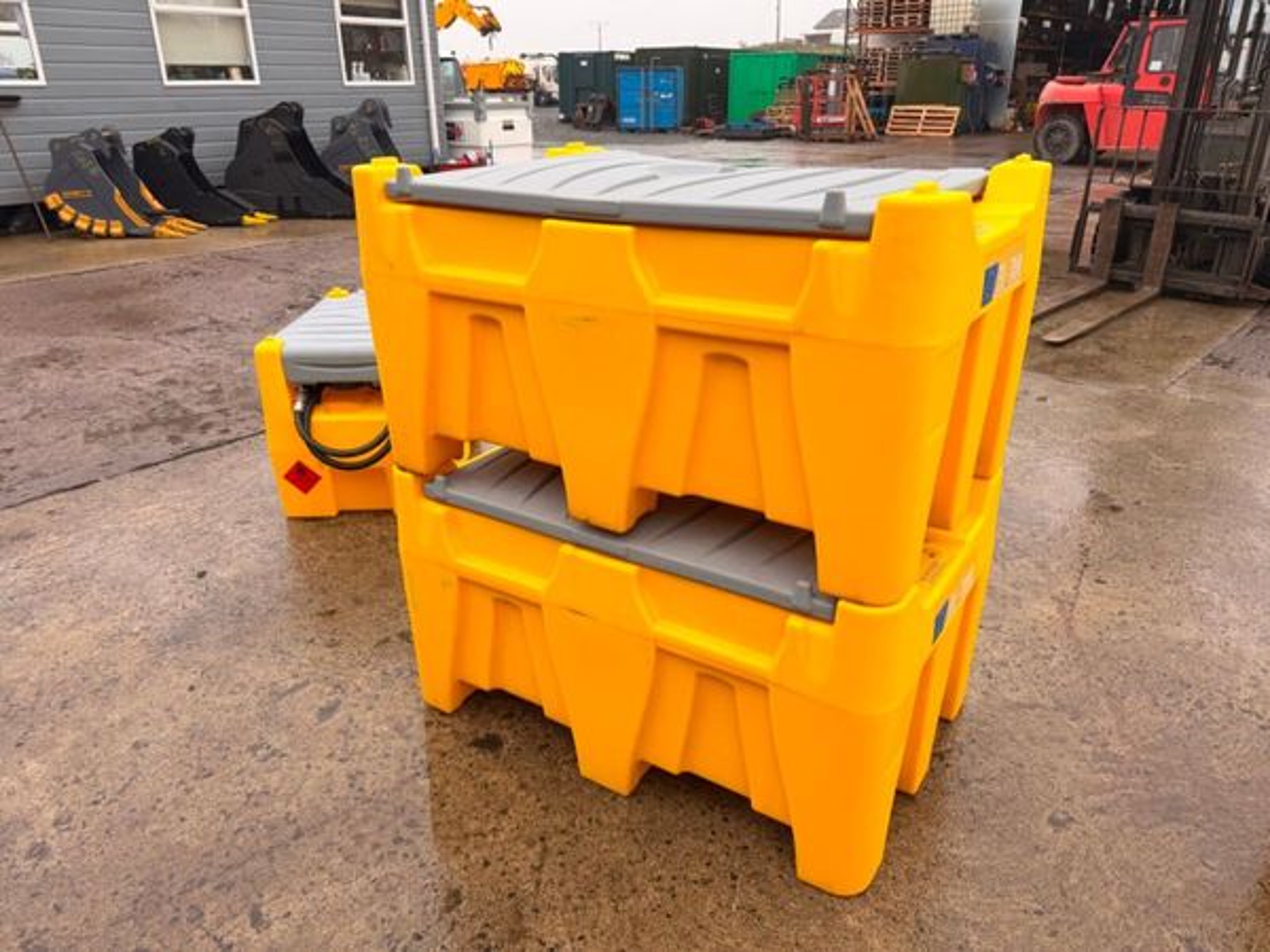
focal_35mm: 24
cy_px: 476
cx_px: 635
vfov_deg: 56.8
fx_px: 881
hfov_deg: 71.6
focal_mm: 6.76
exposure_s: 1/567
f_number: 1.78
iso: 80
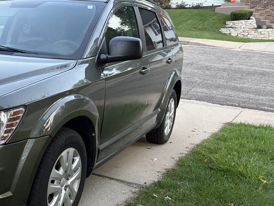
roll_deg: +3.9
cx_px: 29
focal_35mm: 48
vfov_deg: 29.8
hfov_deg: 37.2
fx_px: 380
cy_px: 151
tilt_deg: -19.6
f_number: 1.6
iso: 250
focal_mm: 5.96
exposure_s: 1/60
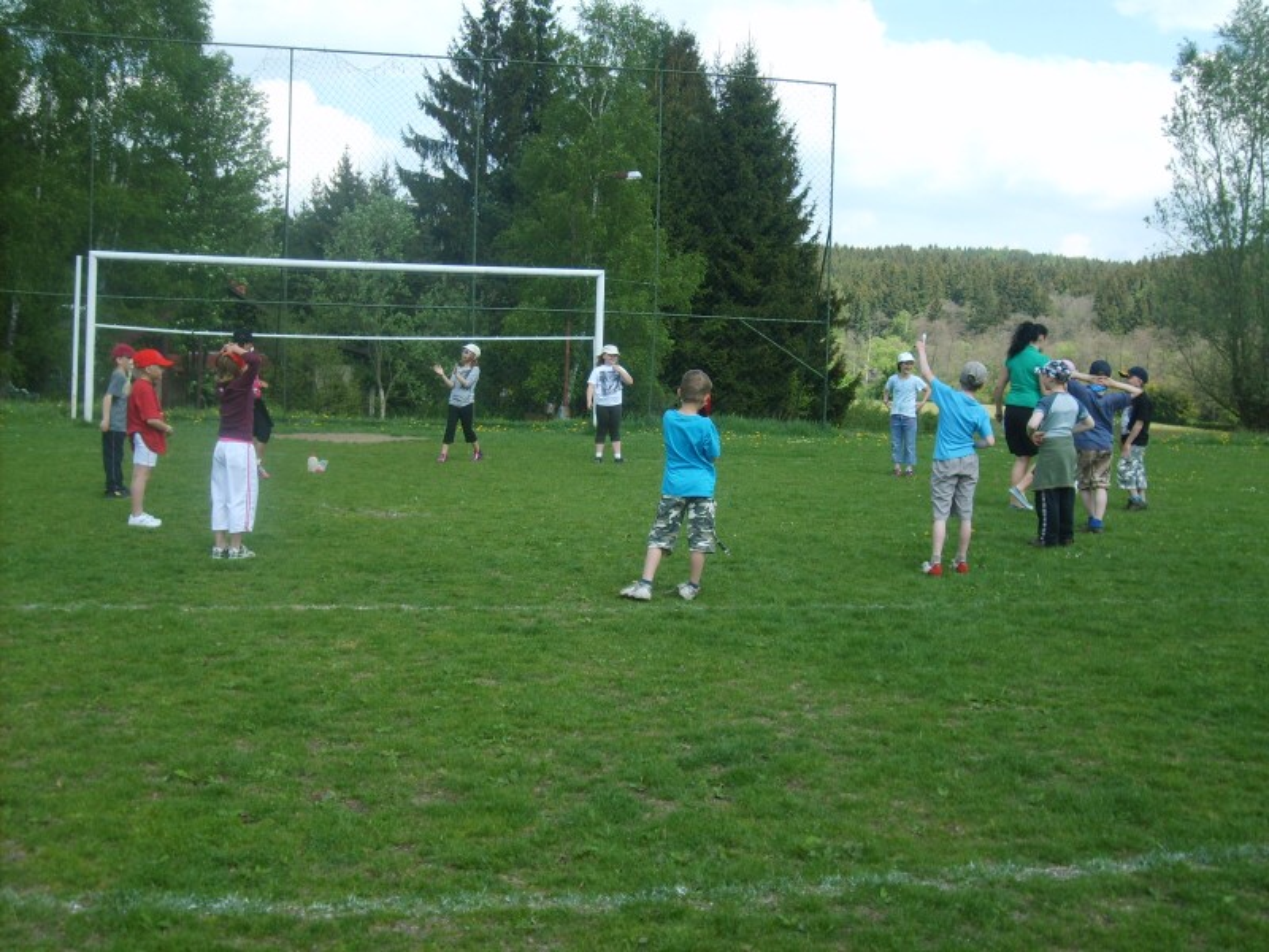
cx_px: 634
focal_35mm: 43
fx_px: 1576
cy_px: 476
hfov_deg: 43.9
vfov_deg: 33.6
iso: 50
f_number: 3
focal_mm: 7.2
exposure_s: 1/500
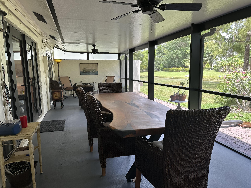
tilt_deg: -8.2
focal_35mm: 24
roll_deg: +0.9
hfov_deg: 71.6
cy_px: 94
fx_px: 174
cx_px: 126
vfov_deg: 56.8
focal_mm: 6.86
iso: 64
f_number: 1.78
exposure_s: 1/137
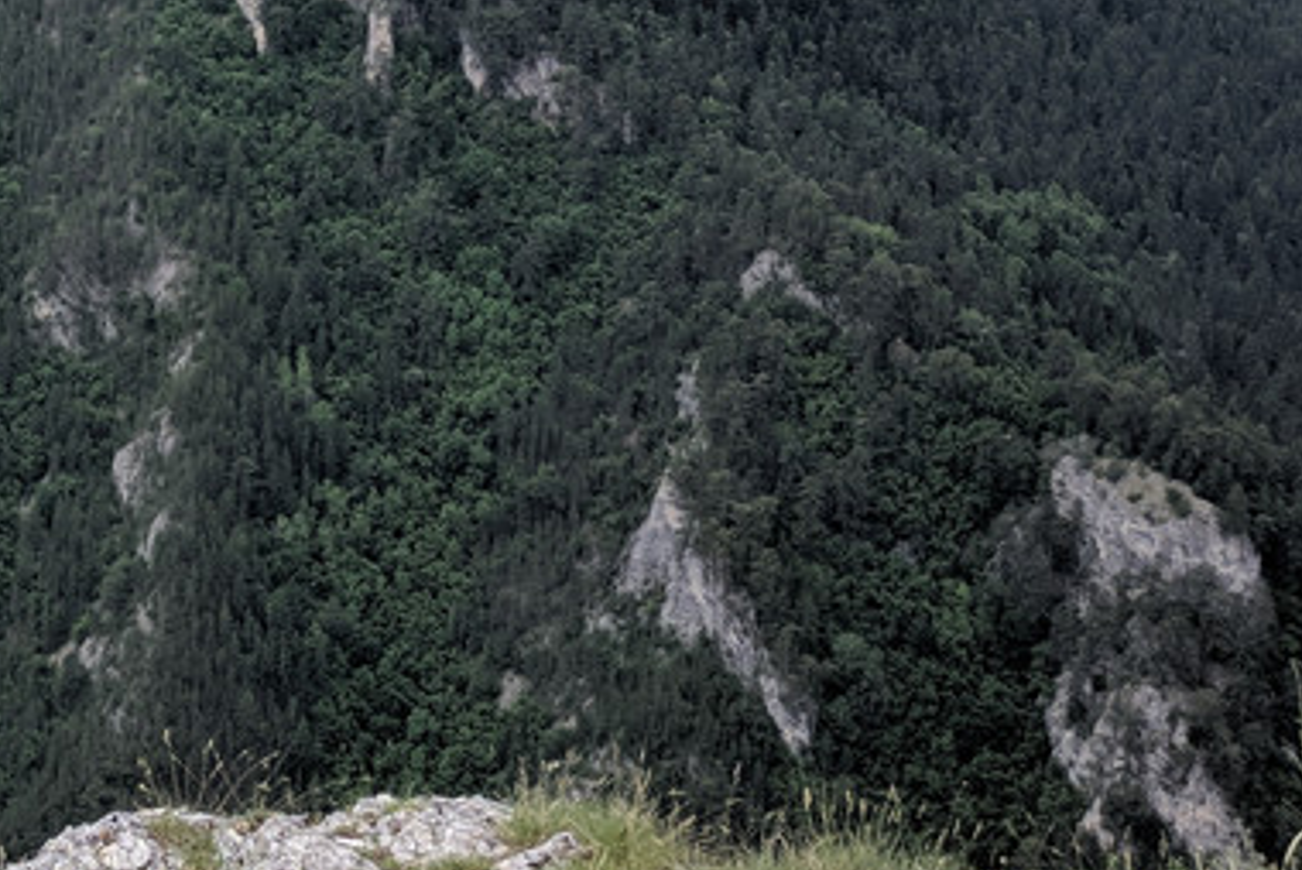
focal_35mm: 70
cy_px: -147
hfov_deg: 27.4
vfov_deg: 18.6
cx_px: 36
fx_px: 2534
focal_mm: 3.94
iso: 116
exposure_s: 1/2421
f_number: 1.9
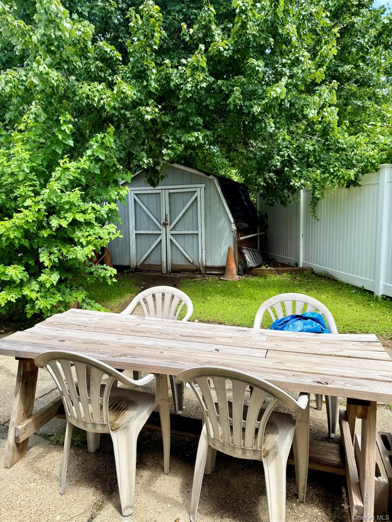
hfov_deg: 56.8
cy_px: 261
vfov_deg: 71.6
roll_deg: -0.2
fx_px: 362
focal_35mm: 24
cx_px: 196
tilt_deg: -6.9
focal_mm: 6.76
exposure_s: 1/1653
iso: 80
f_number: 1.78
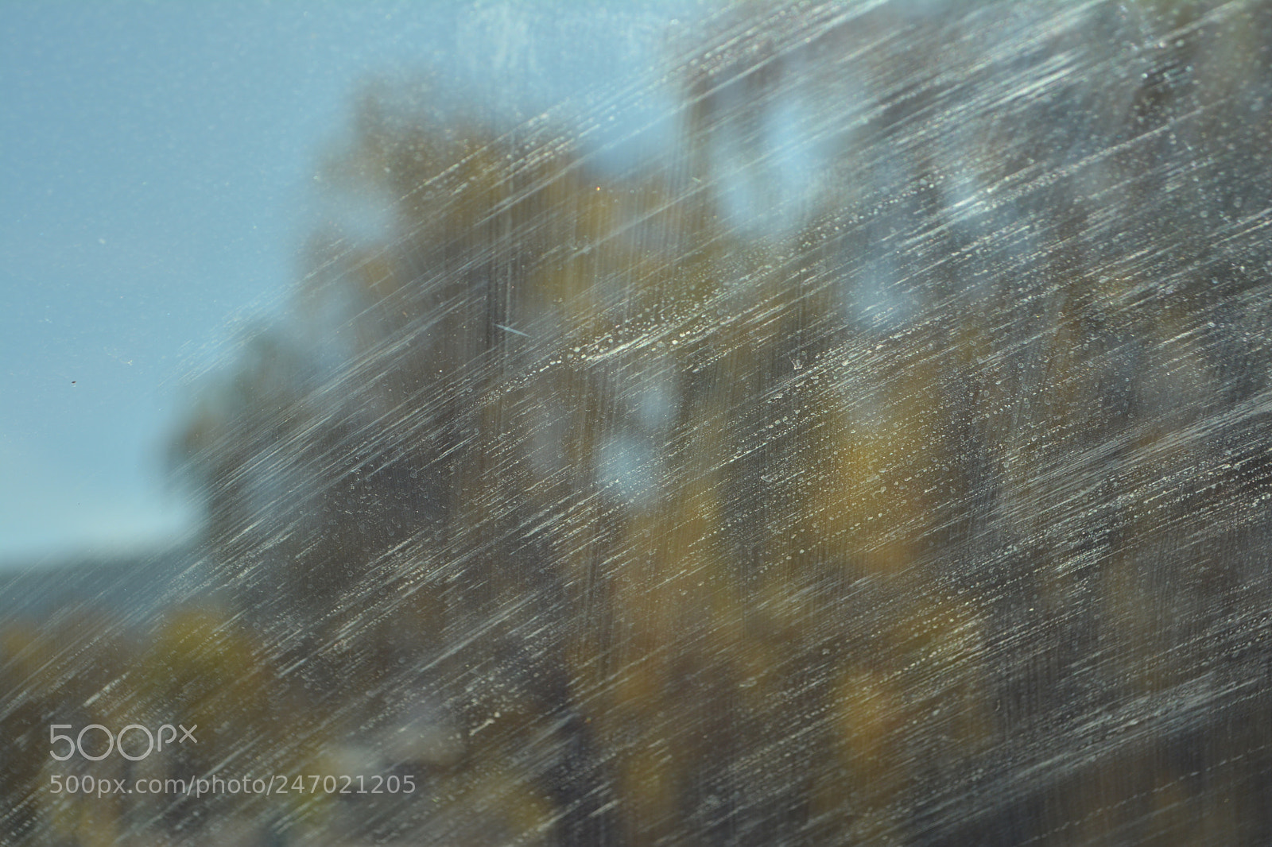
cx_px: 636
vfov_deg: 23.8
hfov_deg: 35.1
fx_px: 2013
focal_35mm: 57
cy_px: 424
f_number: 8
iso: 125
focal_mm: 38
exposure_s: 1/640
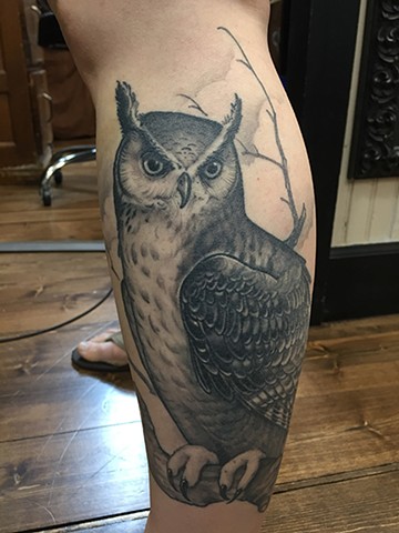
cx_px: 200
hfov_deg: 48.2
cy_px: 266
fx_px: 446
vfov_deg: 61.7
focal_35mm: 29
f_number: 2.2
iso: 64
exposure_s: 1/30
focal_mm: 4.2
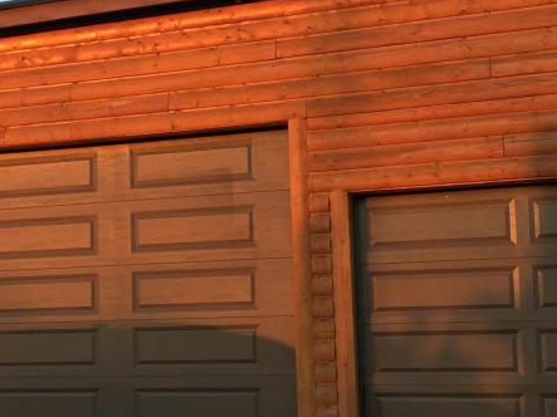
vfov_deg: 21.9
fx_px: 1078
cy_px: 257
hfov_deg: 28.4
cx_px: 116
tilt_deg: +4.2
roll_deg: -0.1
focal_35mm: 67
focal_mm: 4.15
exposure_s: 1/120
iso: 32
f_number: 2.2
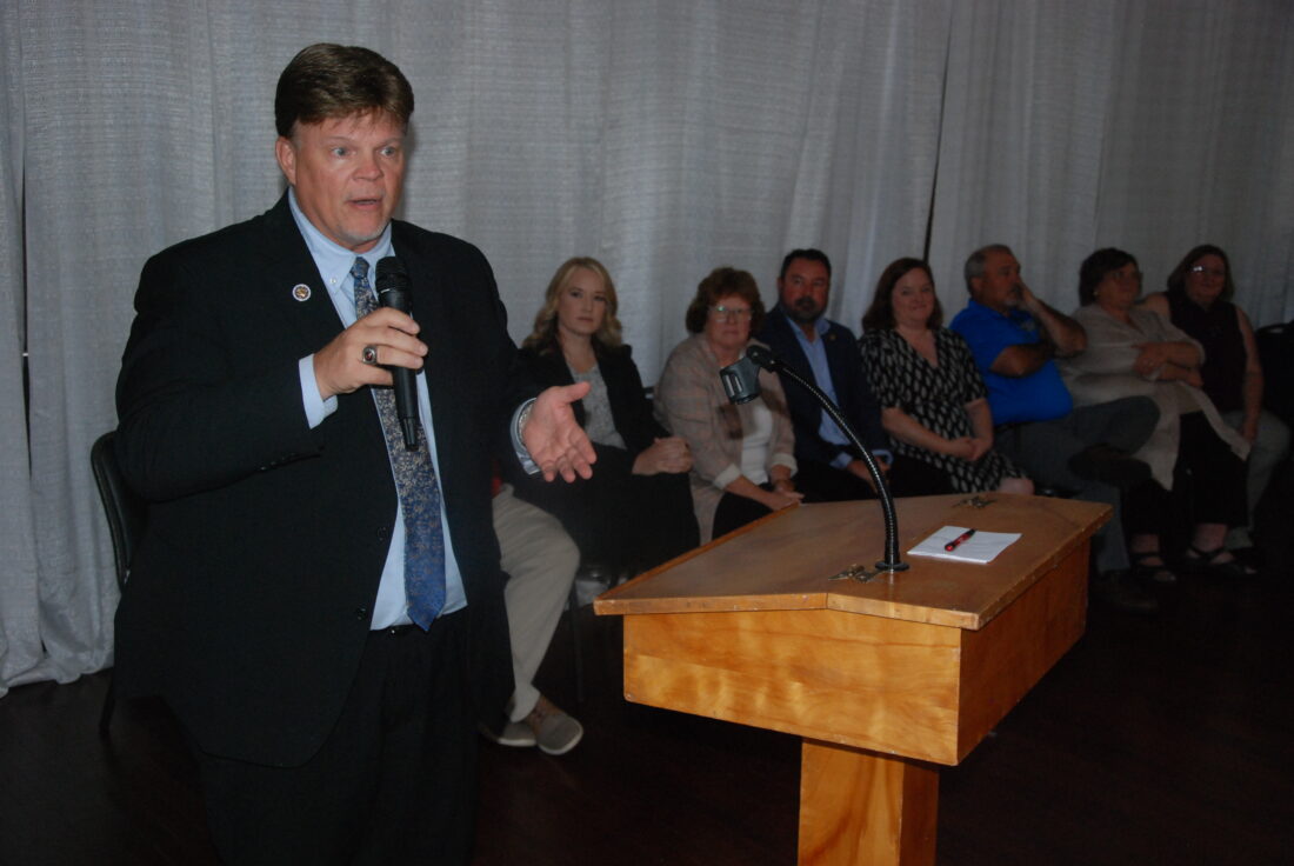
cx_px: 647
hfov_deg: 43.6
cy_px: 433
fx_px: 1619
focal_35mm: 45
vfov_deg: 29.9
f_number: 5
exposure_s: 1/60
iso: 800
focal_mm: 30
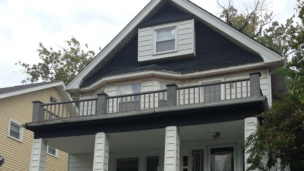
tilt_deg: +15.1
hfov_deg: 38.5
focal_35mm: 54
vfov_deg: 21.4
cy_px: 174
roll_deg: -1.6
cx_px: 155
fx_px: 435
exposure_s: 1/713
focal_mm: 4.12
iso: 50
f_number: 2.4
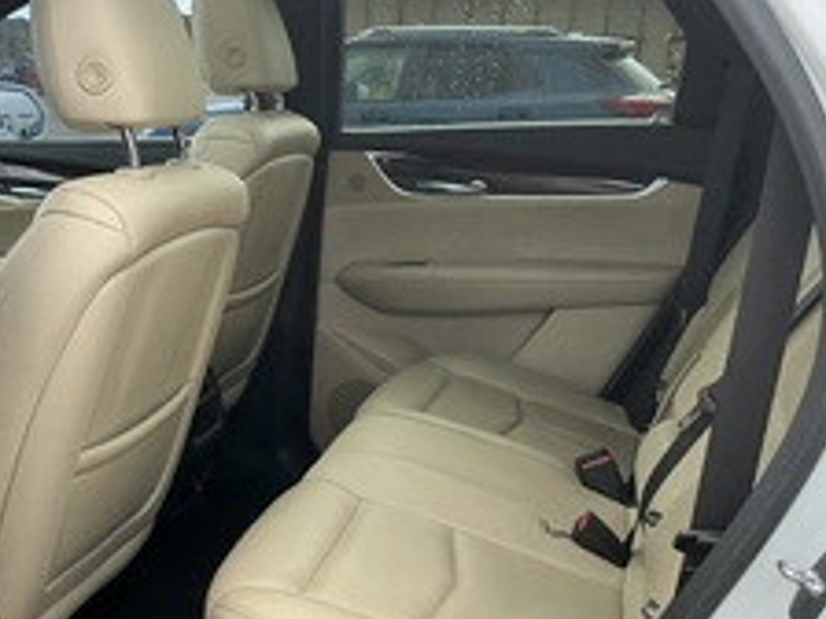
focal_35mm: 50
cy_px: 402
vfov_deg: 29.0
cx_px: 247
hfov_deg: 37.6
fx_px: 1193
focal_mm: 3
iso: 25
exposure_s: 1/284
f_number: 1.8
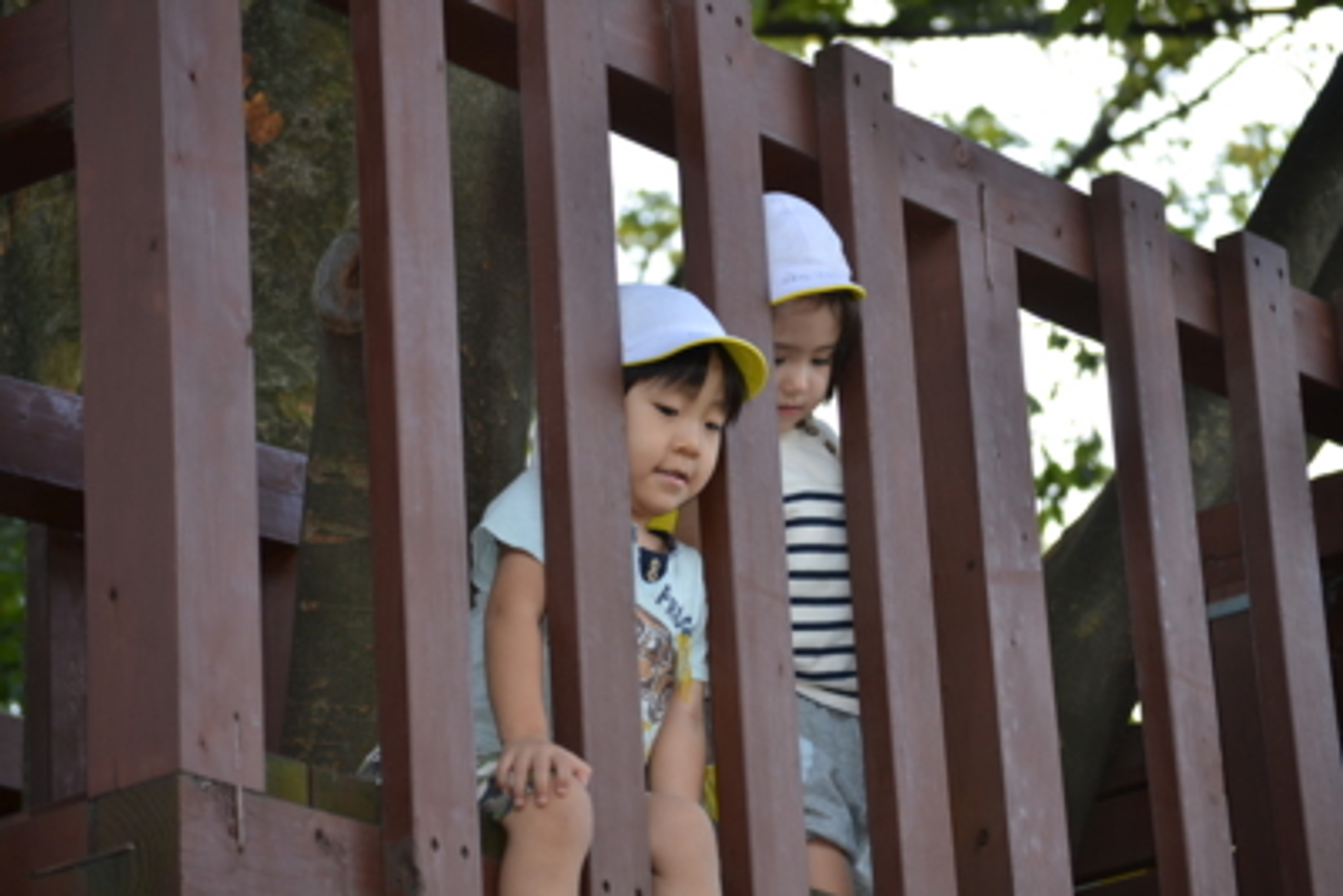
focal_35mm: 150
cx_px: 672
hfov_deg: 13.7
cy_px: 448
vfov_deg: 9.2
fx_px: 5598
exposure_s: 1/125
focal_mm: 100
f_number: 4.5
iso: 125
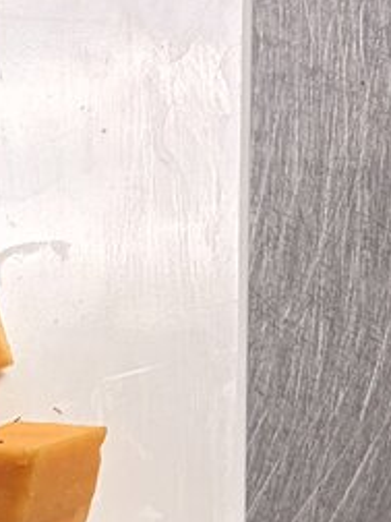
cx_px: -705
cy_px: 1139
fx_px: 2485
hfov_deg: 8.0
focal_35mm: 165
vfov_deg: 10.7
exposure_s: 1/120
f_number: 1.6
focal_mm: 5.96
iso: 64
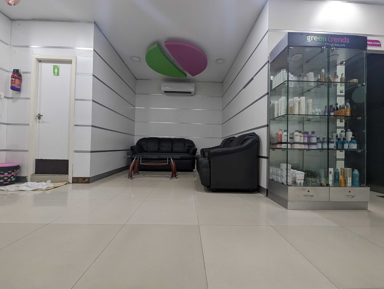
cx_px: 192
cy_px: 144
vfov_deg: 90.1
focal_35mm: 13
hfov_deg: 106.1
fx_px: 144
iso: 53
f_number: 2.2
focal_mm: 1.95
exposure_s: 1/25
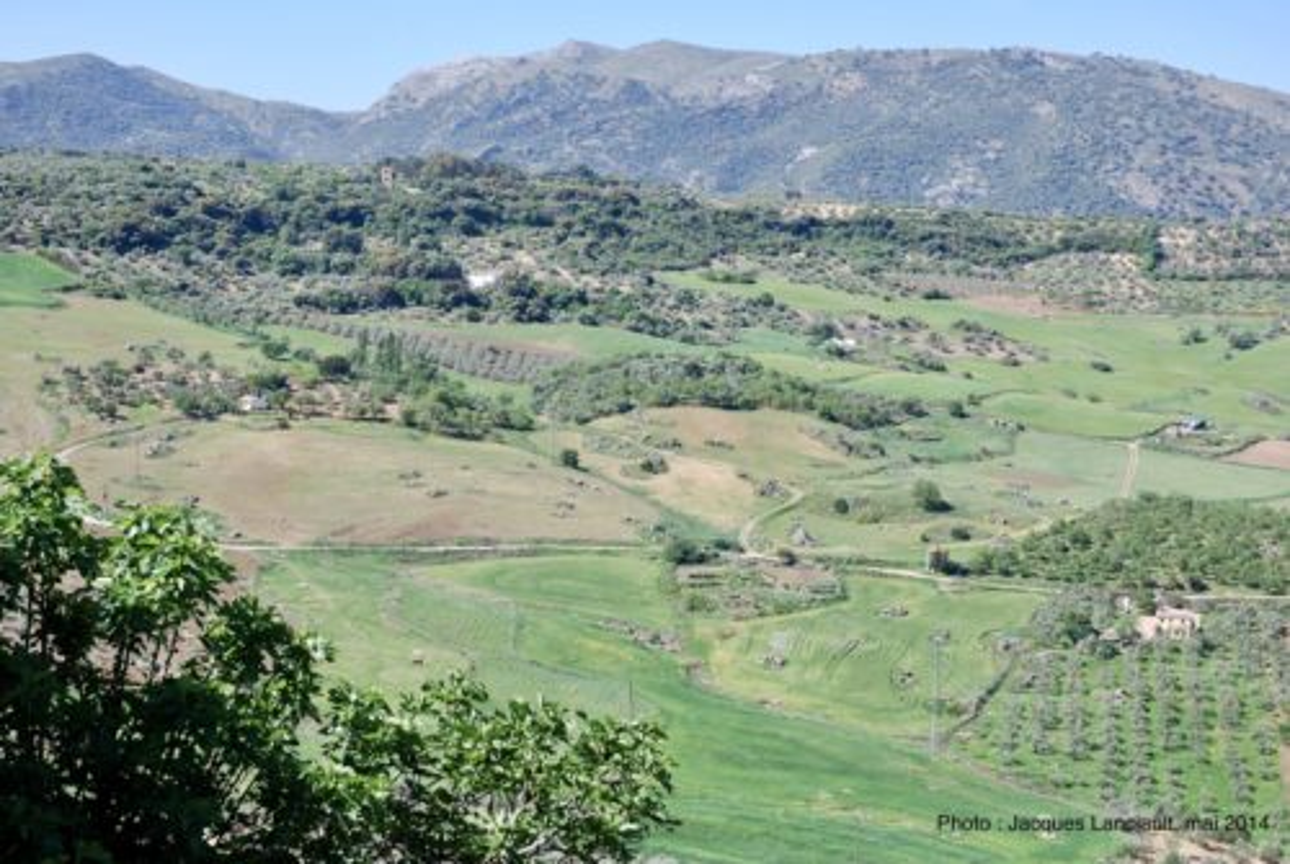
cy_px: 432
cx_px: 645
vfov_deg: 19.0
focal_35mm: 72
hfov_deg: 28.0
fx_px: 2584
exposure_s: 1/200
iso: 200
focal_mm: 48
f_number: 10
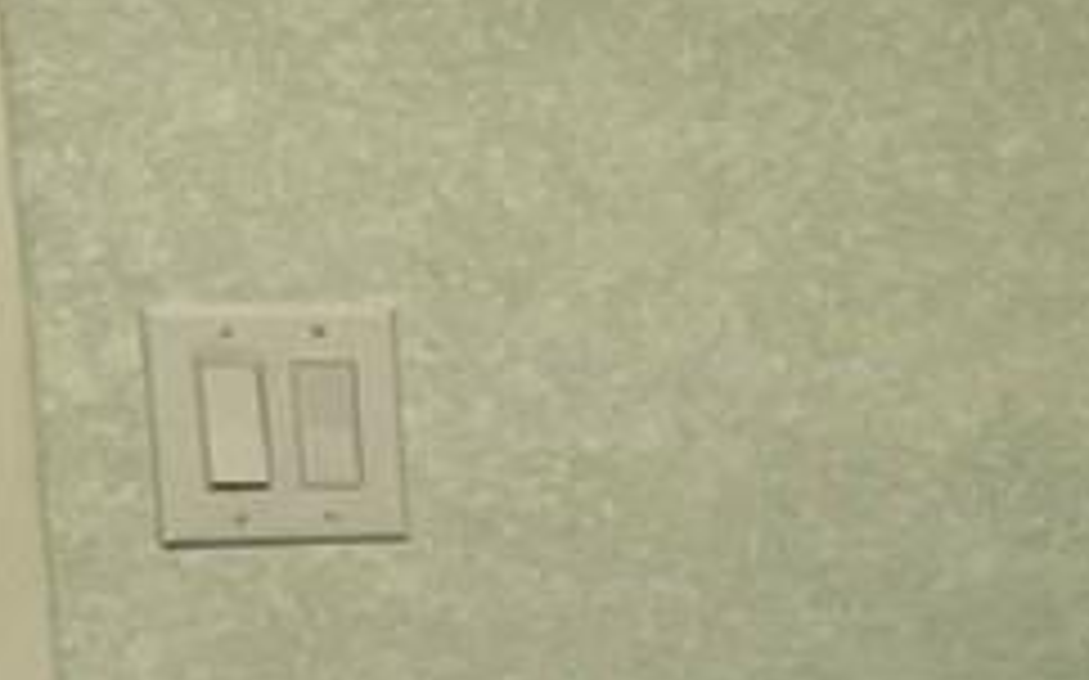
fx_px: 5399
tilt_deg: -14.8
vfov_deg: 6.9
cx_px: 2556
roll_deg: -1.6
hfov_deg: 10.1
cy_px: 1491
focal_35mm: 182
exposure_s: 1/120
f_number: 1.6
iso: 80
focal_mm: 5.1
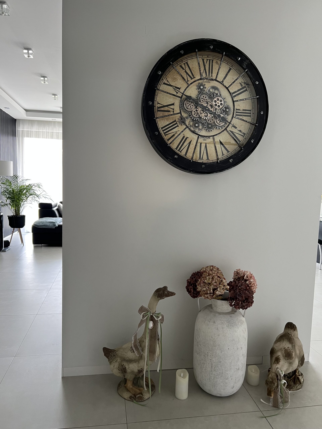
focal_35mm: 26
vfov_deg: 67.3
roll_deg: -1.6
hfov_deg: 53.1
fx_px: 322
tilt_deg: -5.2
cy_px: 214
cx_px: 161
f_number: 1.5
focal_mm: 5.7
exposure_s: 1/77
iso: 125
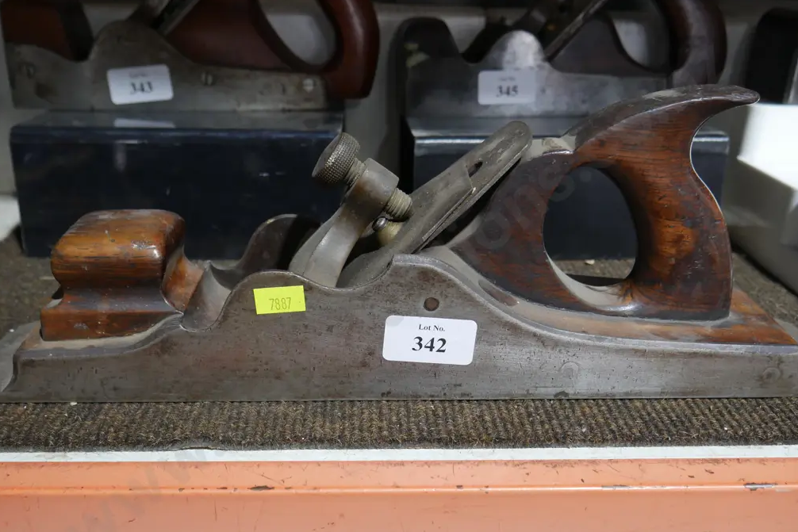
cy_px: 301
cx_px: 397
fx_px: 798
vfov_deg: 36.8
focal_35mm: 36
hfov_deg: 53.1
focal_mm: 17
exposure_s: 1/60
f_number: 4
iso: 800
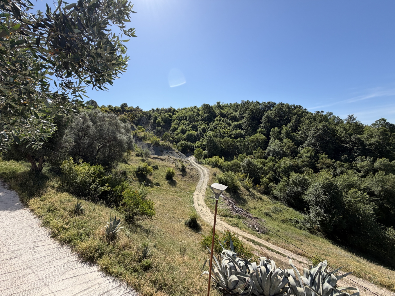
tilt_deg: -2.0
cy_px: 148
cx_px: 198
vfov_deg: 85.7
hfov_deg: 102.1
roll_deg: -0.2
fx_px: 160
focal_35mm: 14
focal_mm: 2.22
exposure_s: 1/770
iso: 25
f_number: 2.2
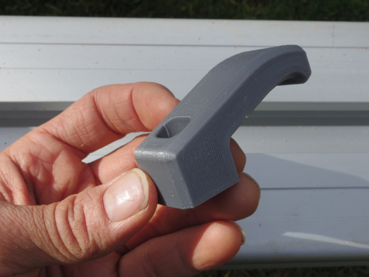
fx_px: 597
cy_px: 138
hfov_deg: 34.3
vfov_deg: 26.1
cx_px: 184
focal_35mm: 56
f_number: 7.1
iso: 125
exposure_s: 1/200
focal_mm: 10.1
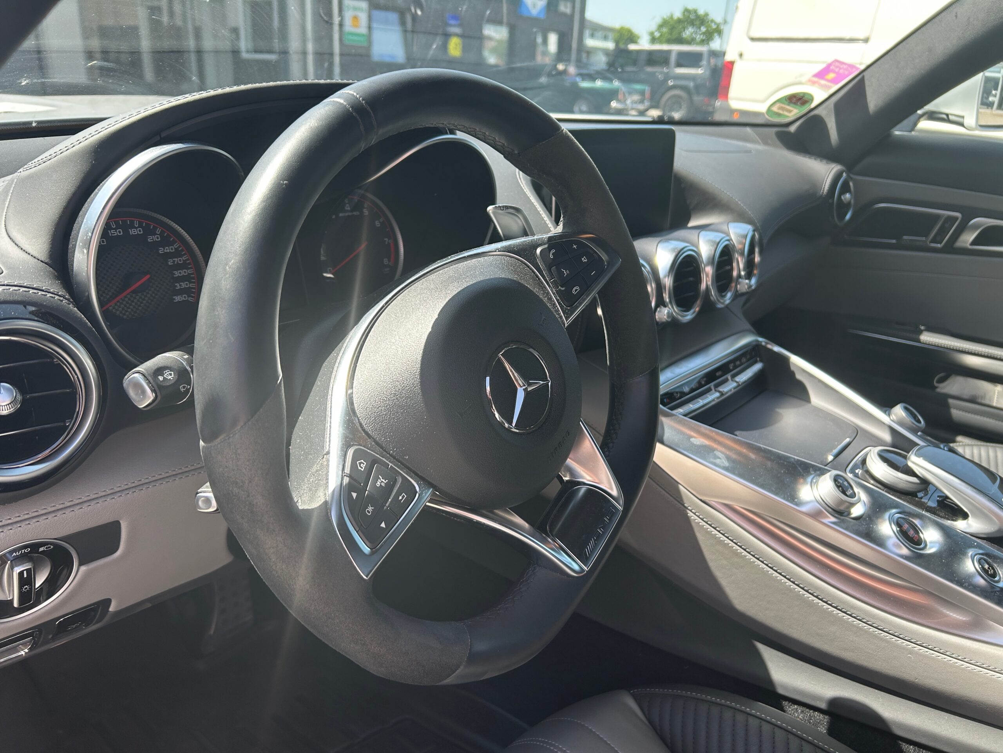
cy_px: 376
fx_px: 753
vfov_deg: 53.1
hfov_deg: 67.3
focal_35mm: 26
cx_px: 502
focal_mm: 5.7
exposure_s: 1/434
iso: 50
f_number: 1.5
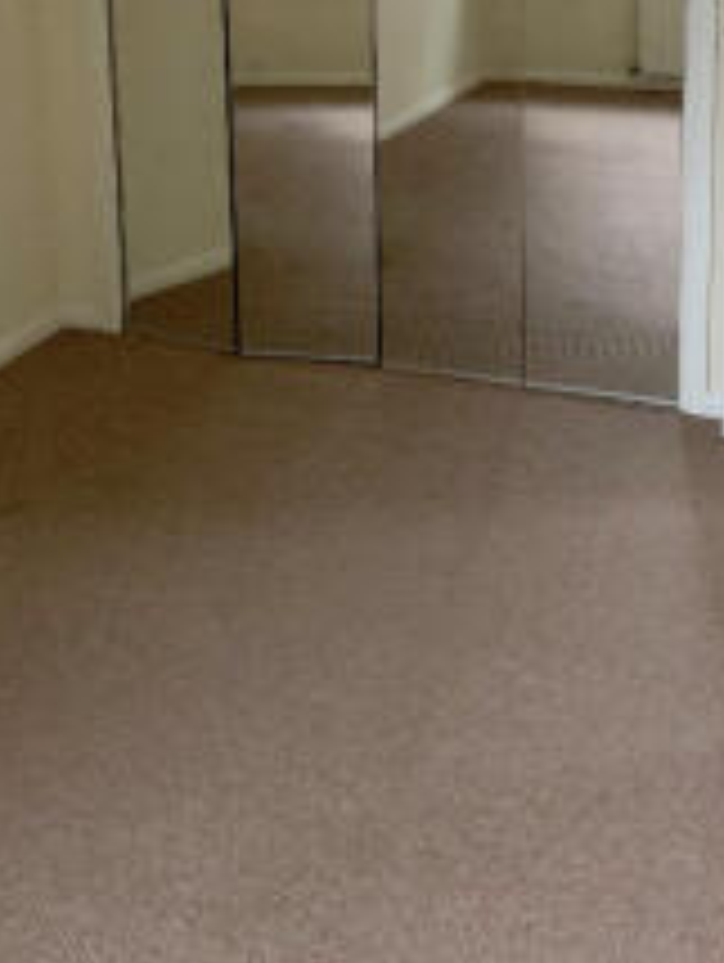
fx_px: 1475
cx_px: 328
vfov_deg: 34.3
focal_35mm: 53
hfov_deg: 27.6
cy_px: 115
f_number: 1.8
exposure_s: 1/25
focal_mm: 4.25
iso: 800
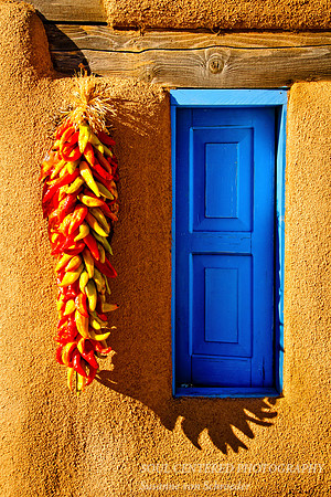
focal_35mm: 69
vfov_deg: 29.2
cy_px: 248
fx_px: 952
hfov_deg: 19.7
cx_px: 166
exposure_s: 1/45
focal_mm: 46
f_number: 13
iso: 200
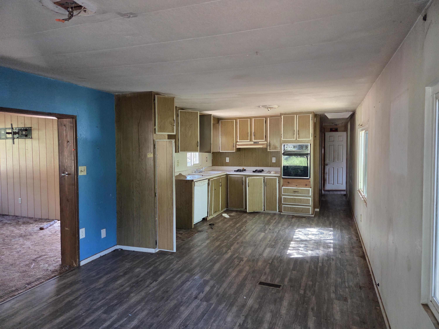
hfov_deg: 73.9
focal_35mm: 23
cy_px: 164
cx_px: 220
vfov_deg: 58.9
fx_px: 292
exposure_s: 1/120
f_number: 1.8
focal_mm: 5.4
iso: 640
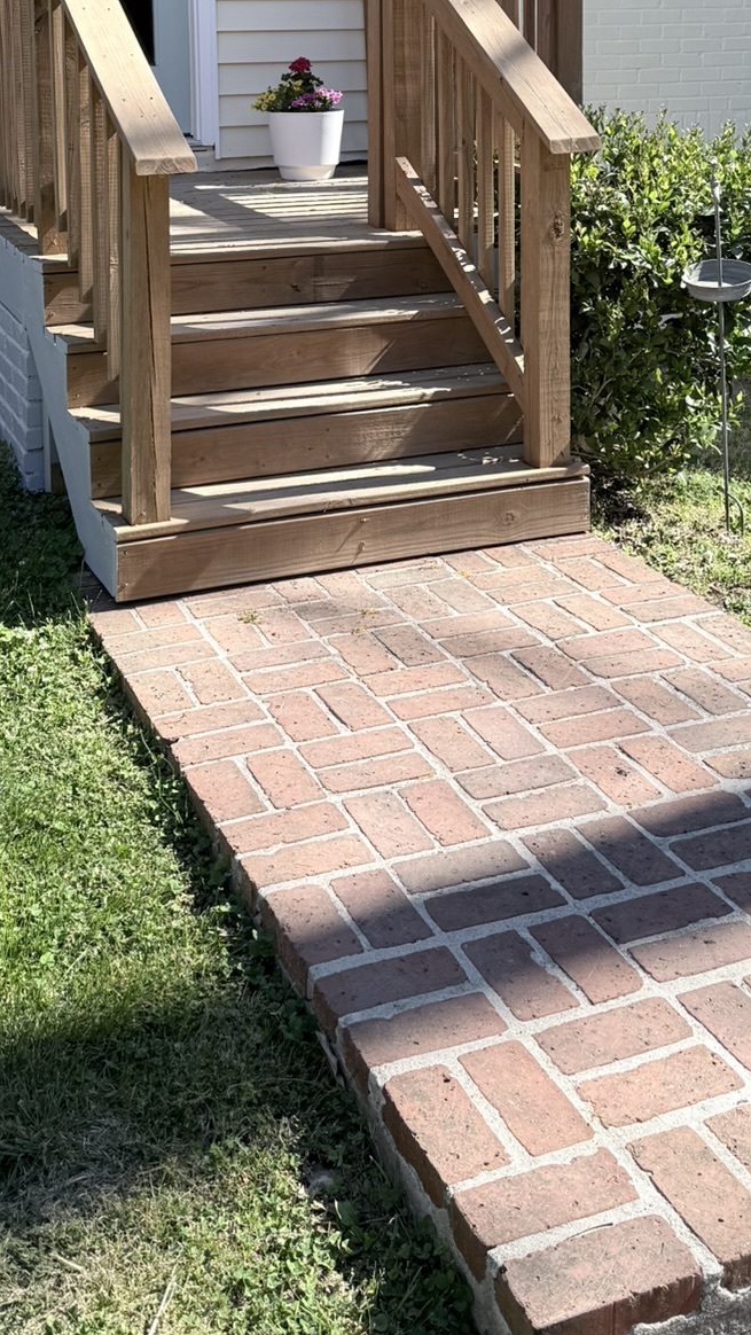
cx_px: 402
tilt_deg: -8.2
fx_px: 1628
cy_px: 219
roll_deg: +0.8
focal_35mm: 46
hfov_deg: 26.0
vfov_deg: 42.1
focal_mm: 6.76
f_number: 1.78
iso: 80
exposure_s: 1/1522
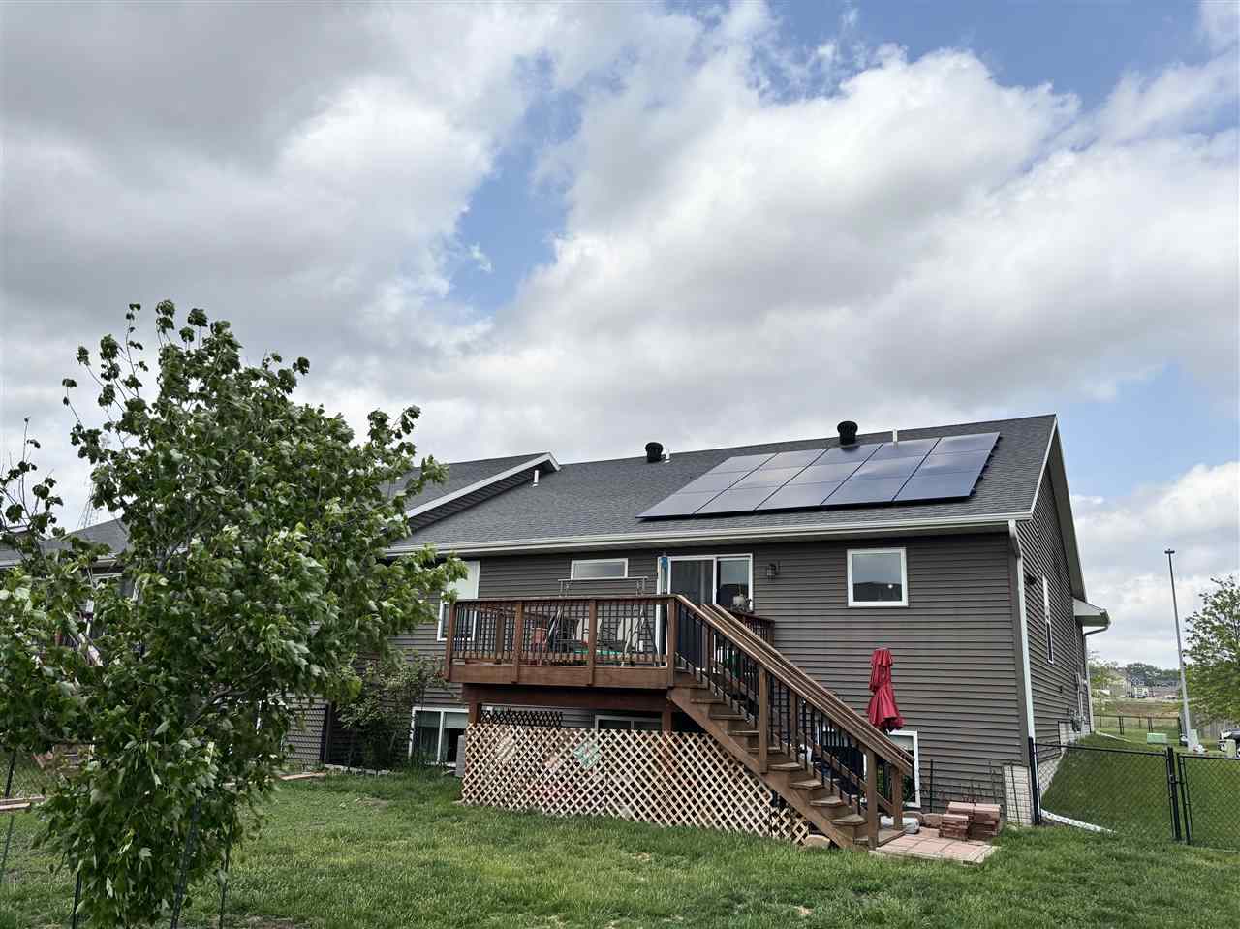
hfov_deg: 67.3
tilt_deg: +12.8
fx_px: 931
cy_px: 464
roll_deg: -2.2
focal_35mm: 26
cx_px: 620
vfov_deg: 53.0
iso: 50
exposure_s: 1/5952
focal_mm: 5.96
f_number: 1.6
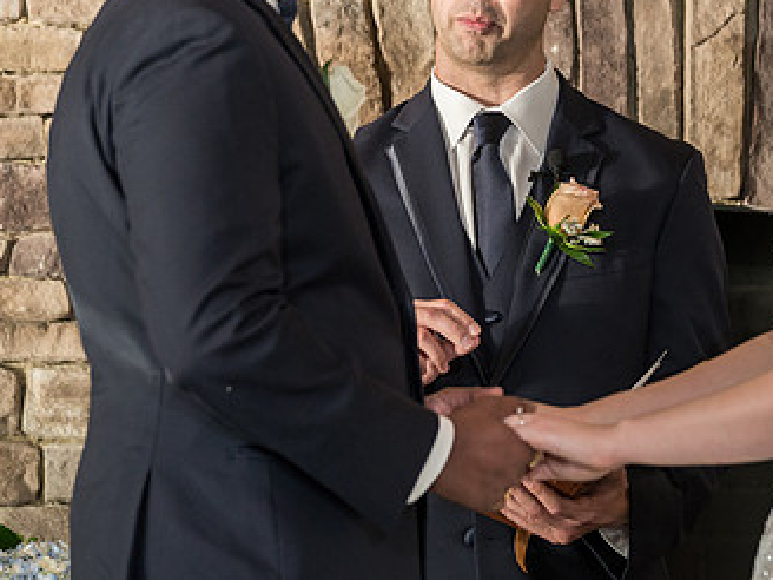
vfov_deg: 6.1
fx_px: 5426
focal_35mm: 243
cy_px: 125
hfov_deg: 8.1
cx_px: 529
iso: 1000
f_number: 4
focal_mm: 131
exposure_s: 1/200
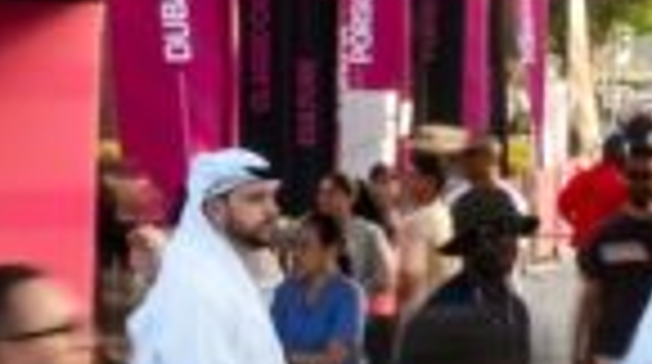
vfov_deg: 5.8
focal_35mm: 205
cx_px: 879
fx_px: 3538
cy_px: -362
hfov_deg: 10.3
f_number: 22
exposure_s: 1/3
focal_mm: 16
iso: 80
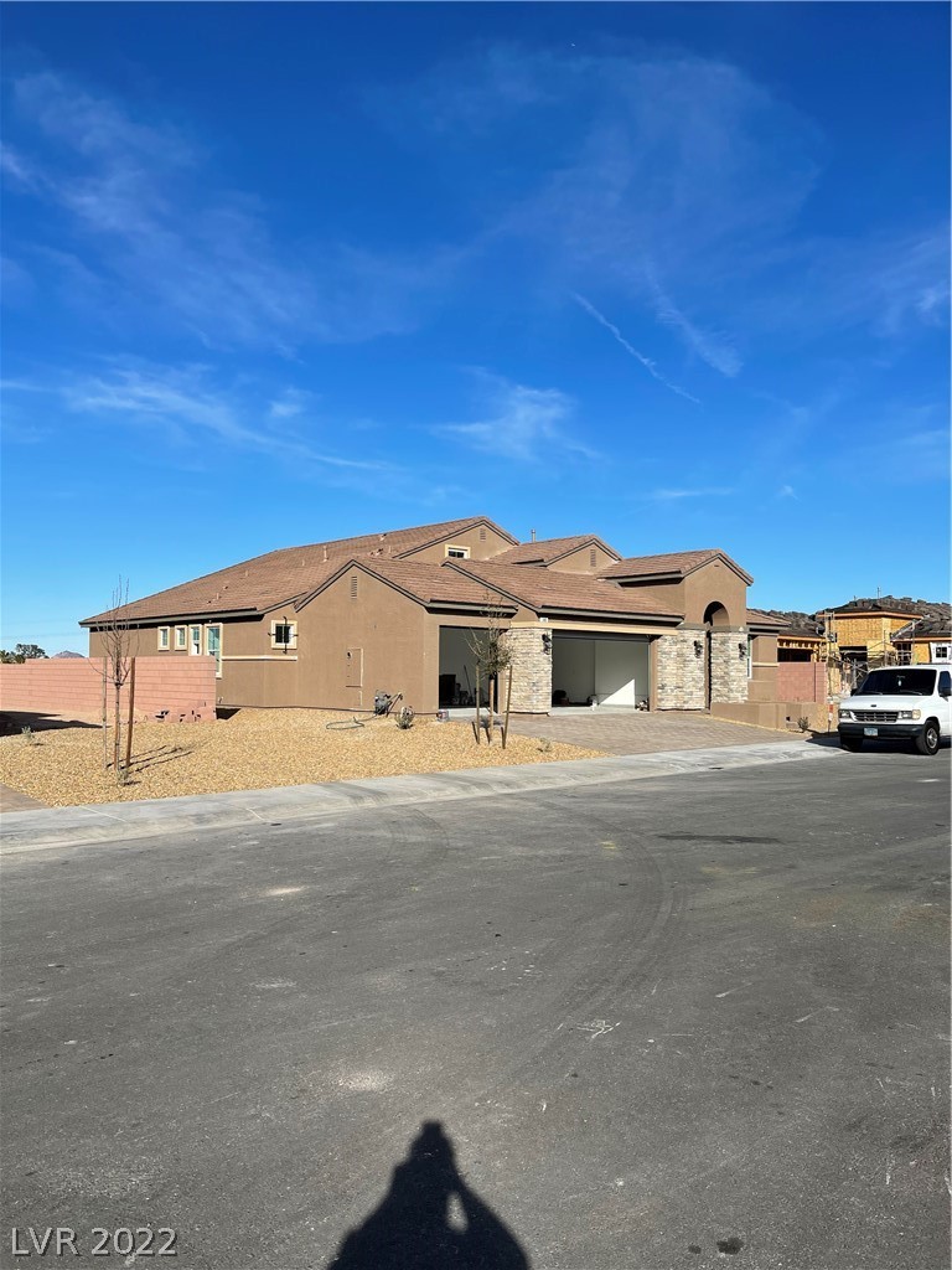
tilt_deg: +0.3
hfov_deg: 53.1
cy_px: 635
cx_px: 476
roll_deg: +0.2
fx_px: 953
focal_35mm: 26
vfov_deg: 67.3
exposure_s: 1/4525
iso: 32
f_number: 1.6
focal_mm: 5.1
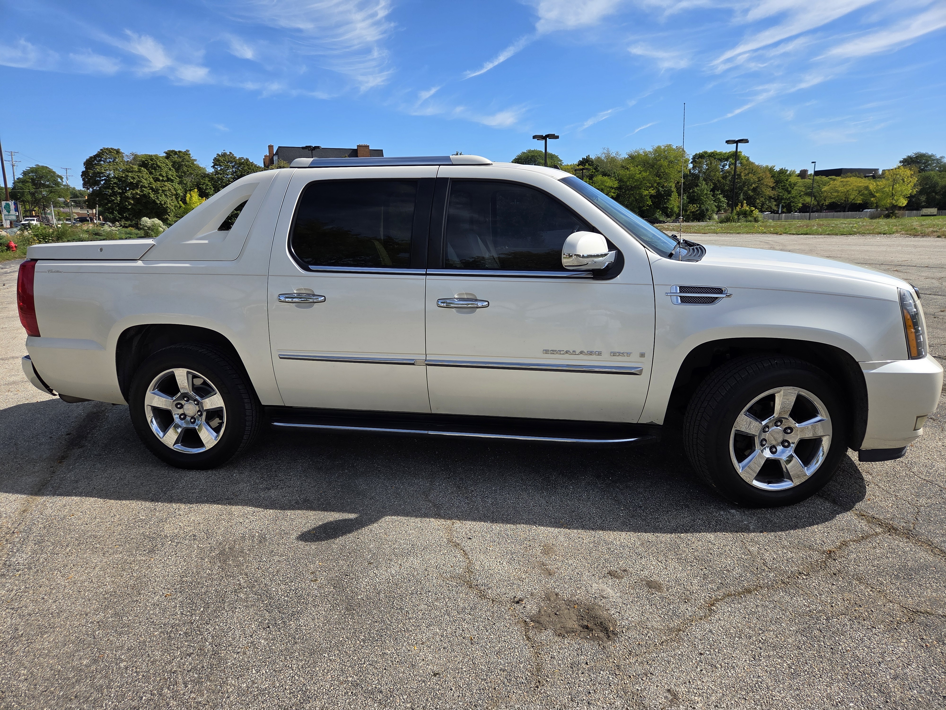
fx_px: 629
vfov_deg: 58.9
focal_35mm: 23
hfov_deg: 73.9
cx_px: 473
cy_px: 355
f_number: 1.8
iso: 80
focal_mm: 5.4
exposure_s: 1/4771
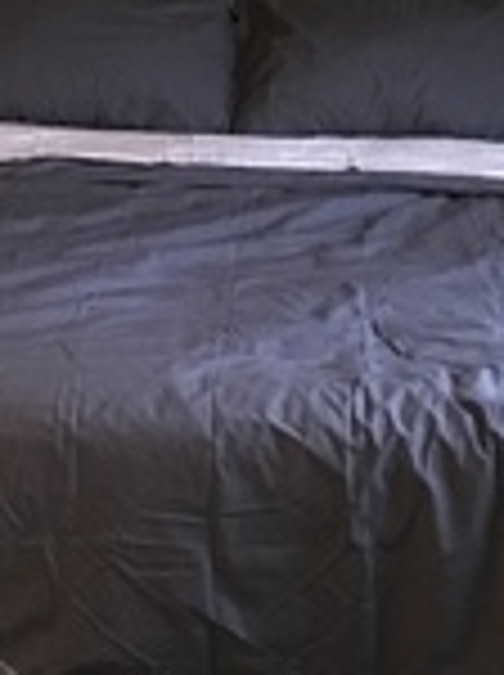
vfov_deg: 13.4
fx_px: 2511
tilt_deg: +6.0
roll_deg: -1.2
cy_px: -632
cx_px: 76
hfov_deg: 11.4
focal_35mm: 129
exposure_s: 1/4
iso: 50
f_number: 2.2
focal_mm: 4.15
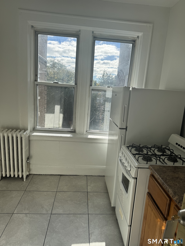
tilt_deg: -11.5
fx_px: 171
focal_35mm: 24
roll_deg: -4.1
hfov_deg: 56.8
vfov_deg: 71.6
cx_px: 92
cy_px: 123
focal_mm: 6.76
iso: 80
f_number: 1.78
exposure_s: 1/2041
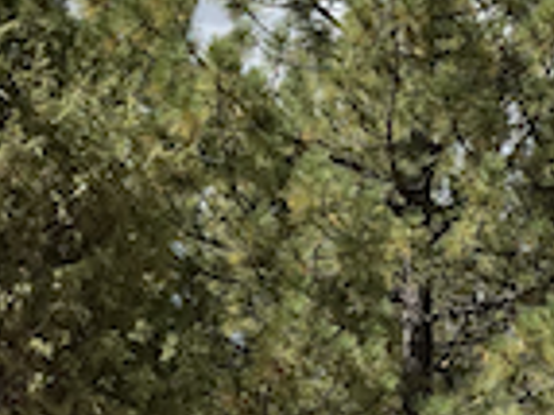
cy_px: 491
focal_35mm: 147
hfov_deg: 13.4
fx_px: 2351
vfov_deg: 9.9
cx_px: 376
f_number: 1.5
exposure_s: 1/4115
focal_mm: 5.7
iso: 50
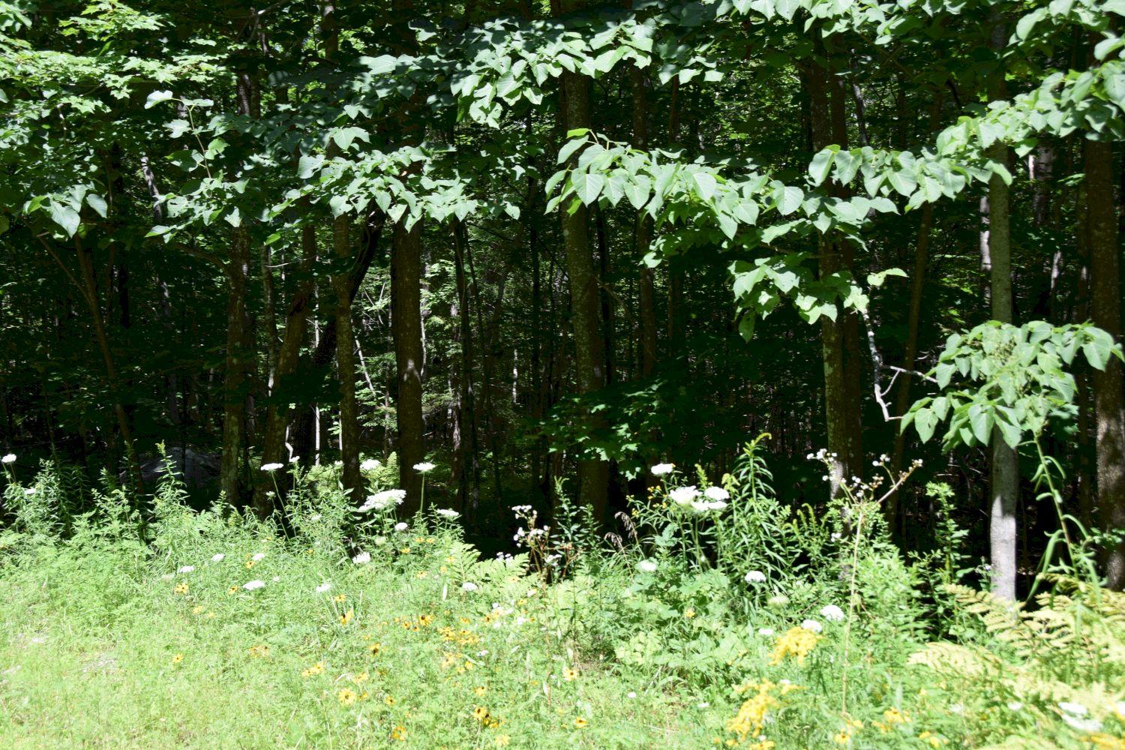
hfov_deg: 49.6
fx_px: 1219
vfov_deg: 34.2
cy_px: 375
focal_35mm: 39
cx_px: 562
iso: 100
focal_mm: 26
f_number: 6.3
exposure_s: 1/160
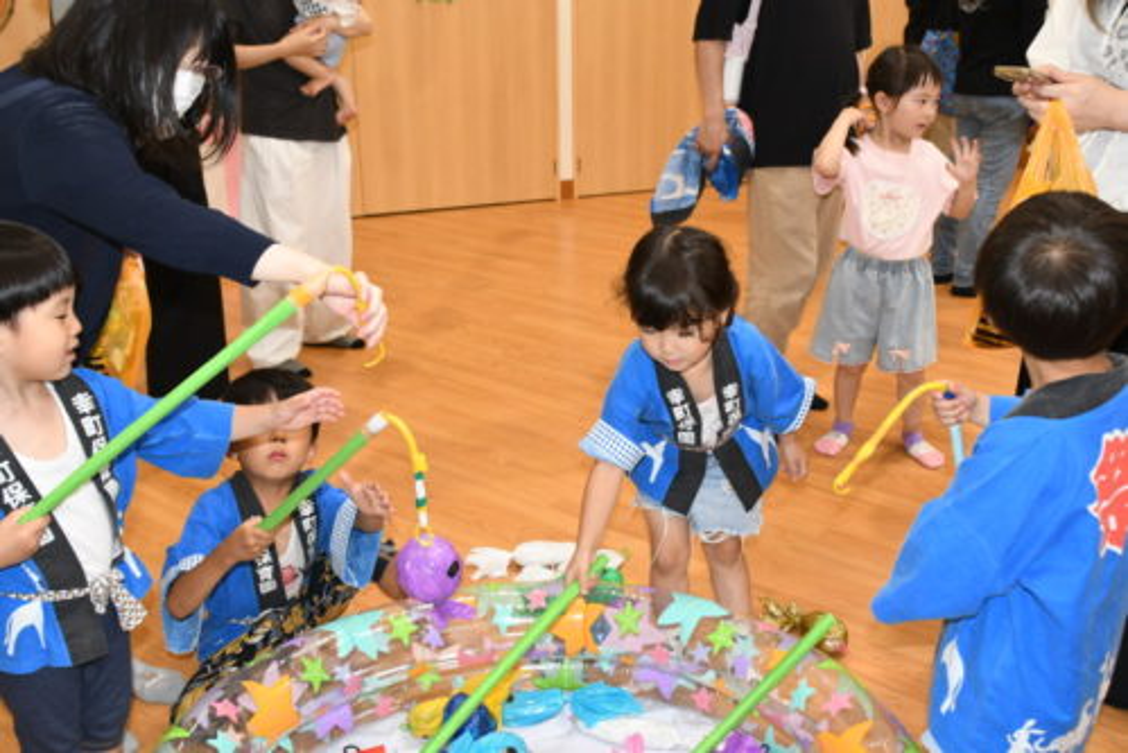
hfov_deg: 53.1
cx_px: 564
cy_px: 376
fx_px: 1128
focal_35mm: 36
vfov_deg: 36.9
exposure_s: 1/250
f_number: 3.5
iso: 720
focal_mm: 18
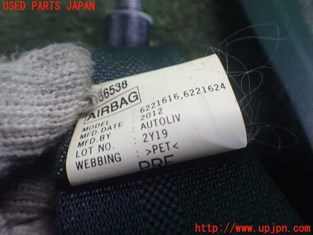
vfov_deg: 46.8
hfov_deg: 60.0
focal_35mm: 30
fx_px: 271
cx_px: 156
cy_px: 118
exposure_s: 1/100
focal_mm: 5.4
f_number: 2.3
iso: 800
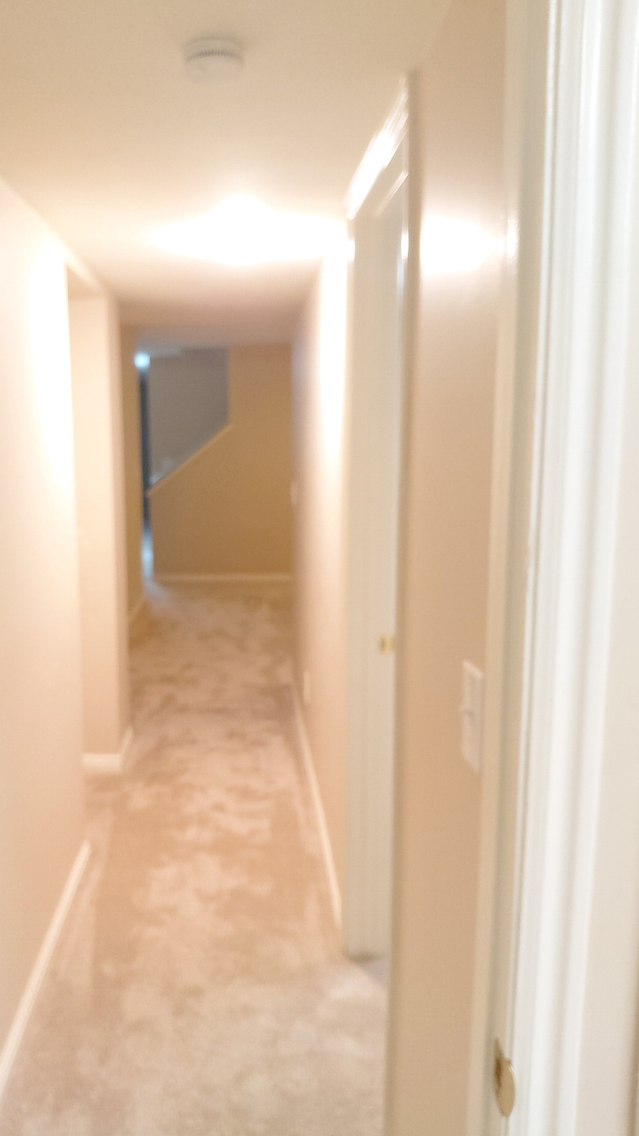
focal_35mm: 28
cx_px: 242
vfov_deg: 67.9
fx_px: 844
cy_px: 574
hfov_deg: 41.2
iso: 320
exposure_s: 1/60
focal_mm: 4.69
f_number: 1.8
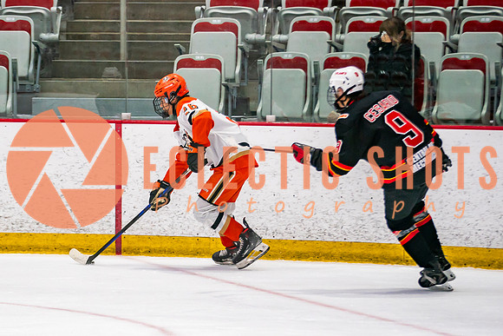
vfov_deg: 5.1
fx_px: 3754
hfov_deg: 7.7
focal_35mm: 269
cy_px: 218
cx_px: 116
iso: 800
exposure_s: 1/640
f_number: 2.8
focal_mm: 142
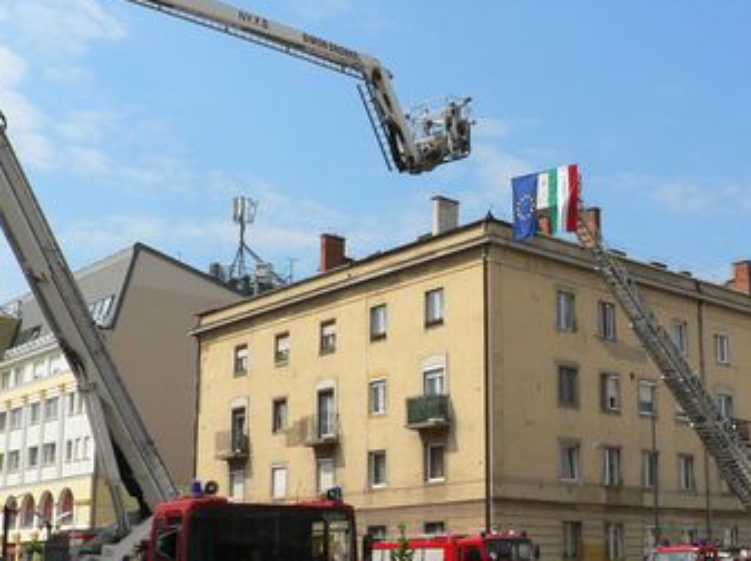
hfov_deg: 36.3
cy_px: 333
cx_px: 526
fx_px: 1127
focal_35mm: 52
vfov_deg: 27.9
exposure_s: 1/800
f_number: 8
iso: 200
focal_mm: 6
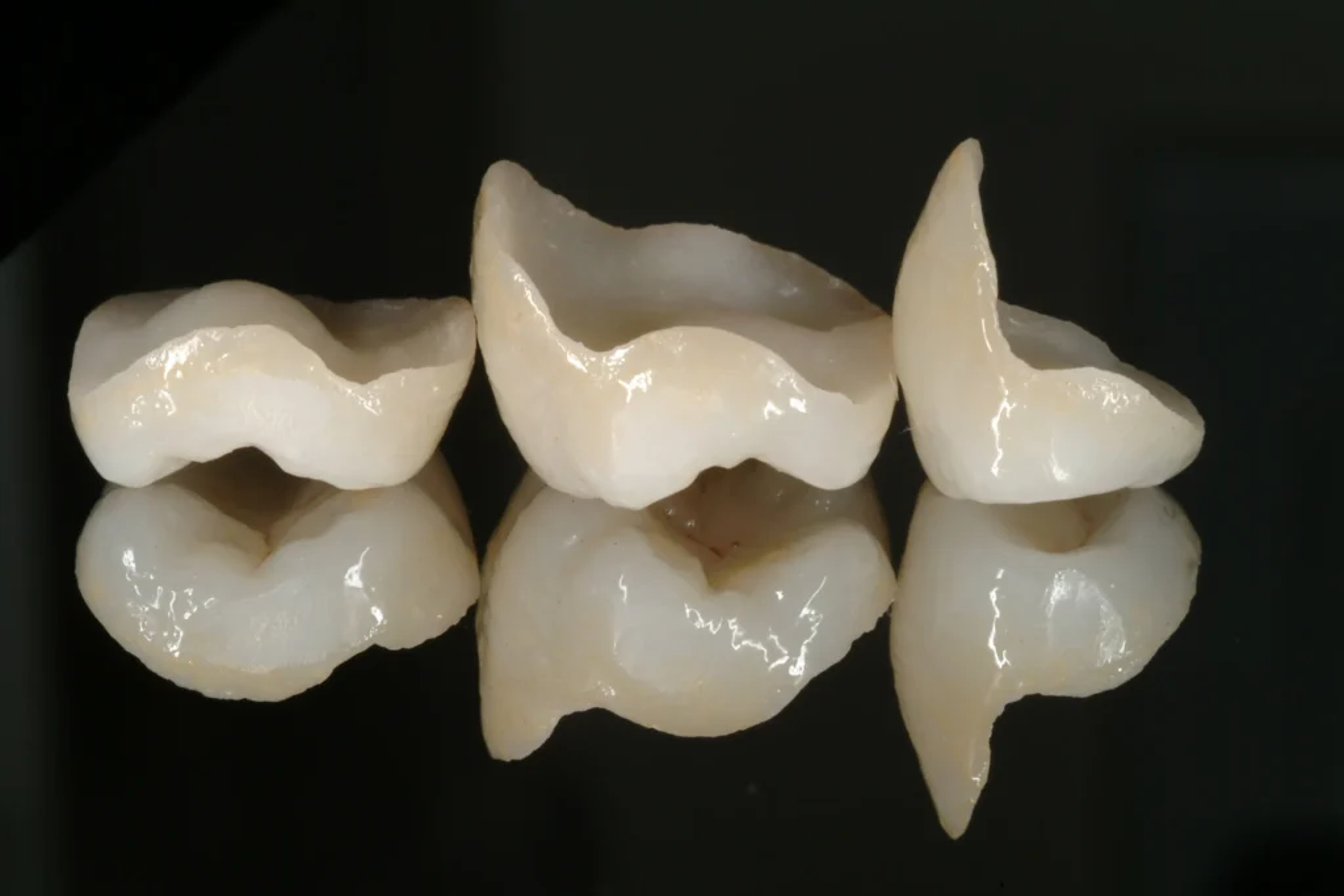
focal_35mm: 88
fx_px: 3304
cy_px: 448
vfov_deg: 15.5
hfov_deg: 23.0
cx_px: 672
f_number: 54
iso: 100
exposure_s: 1/60
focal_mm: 59
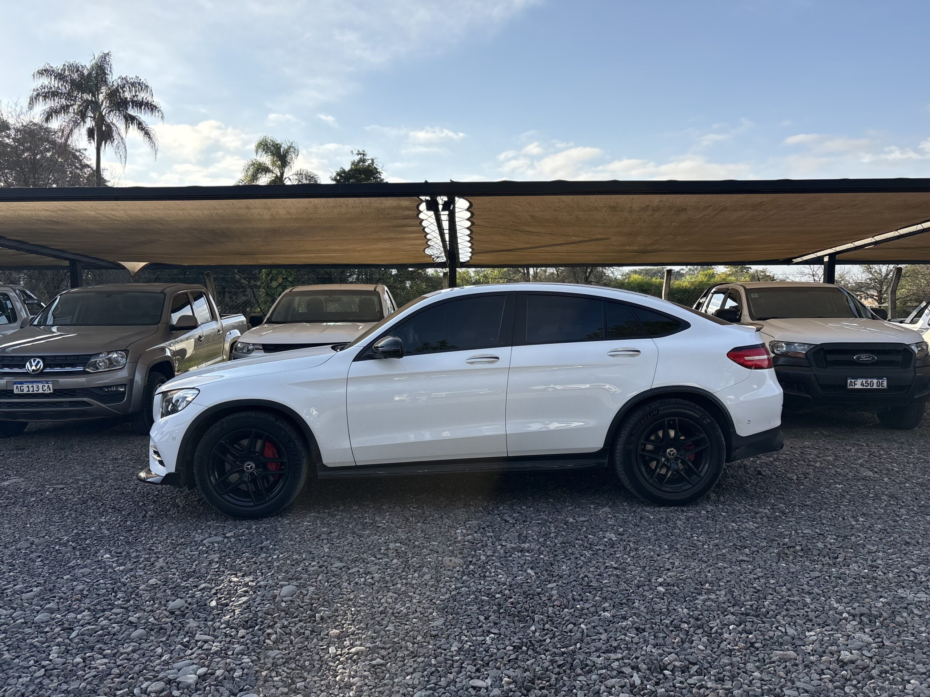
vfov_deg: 53.1
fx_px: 699
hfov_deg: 67.3
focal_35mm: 26
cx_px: 465
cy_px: 348
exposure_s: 1/2865
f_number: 1.6
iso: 64
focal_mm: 5.96
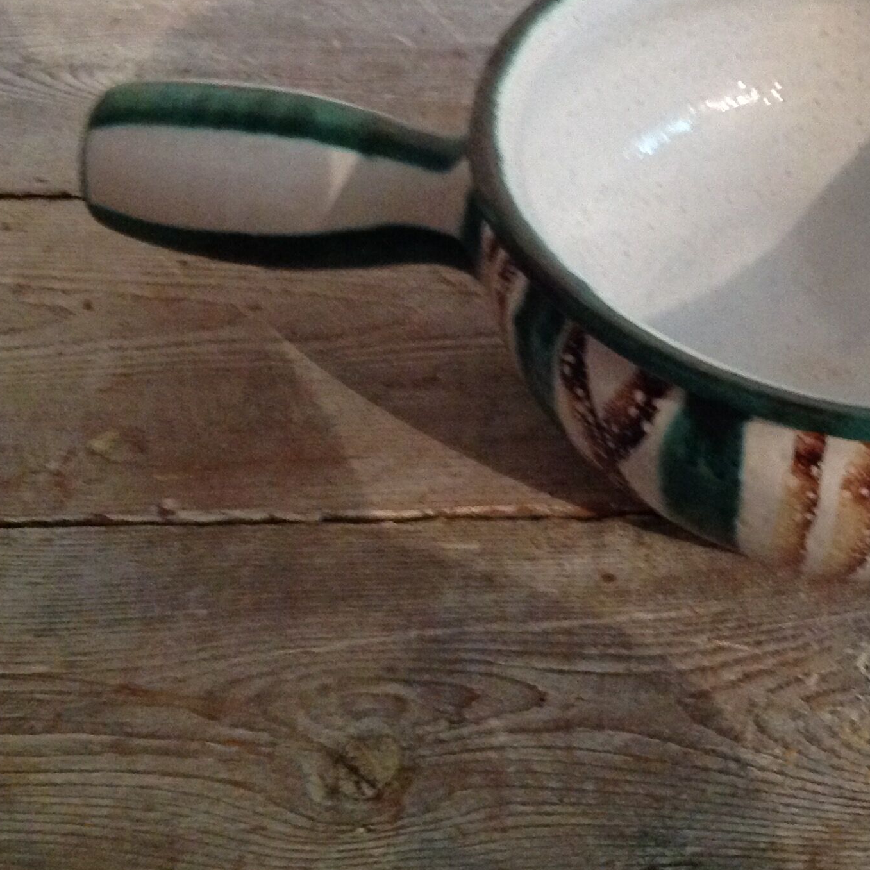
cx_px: 690
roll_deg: -6.0
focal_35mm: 59
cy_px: 338
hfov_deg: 28.5
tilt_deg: -44.9
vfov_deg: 29.0
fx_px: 1678
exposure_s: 1/15
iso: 500
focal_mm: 4.28
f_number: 2.4
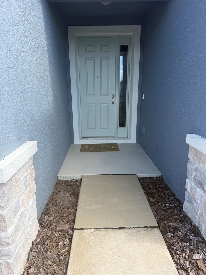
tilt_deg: -12.6
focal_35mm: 24
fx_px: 190
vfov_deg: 71.6
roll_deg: -0.8
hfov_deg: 56.8
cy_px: 138
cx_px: 103
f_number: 1.78
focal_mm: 6.76
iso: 80
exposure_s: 1/868
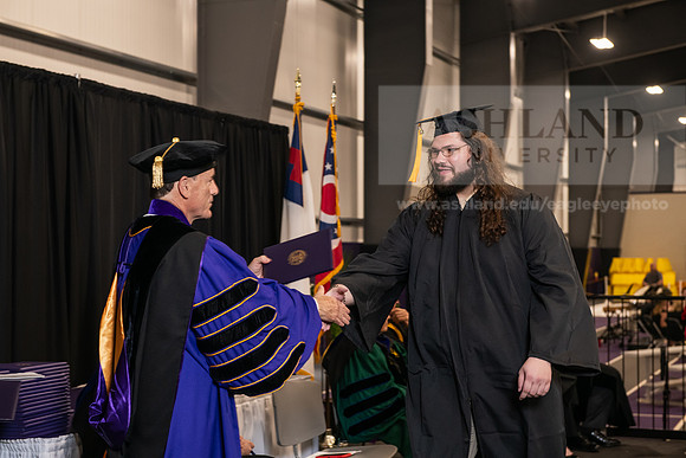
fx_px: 1258
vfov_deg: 20.6
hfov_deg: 30.5
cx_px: 343
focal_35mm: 66
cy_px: 229
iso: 1600
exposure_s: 1/125
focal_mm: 66
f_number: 5
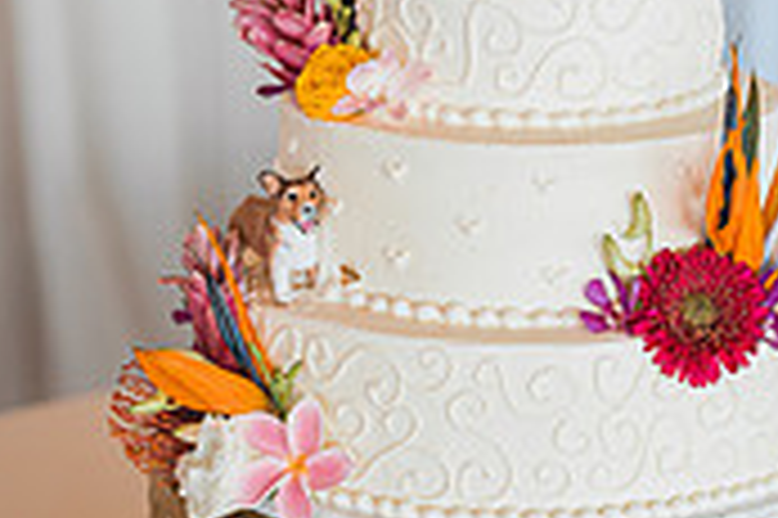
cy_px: 81
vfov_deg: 10.5
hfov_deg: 15.7
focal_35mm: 130
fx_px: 2807
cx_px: 580
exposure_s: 1/1000
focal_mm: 50
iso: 320
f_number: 1.6
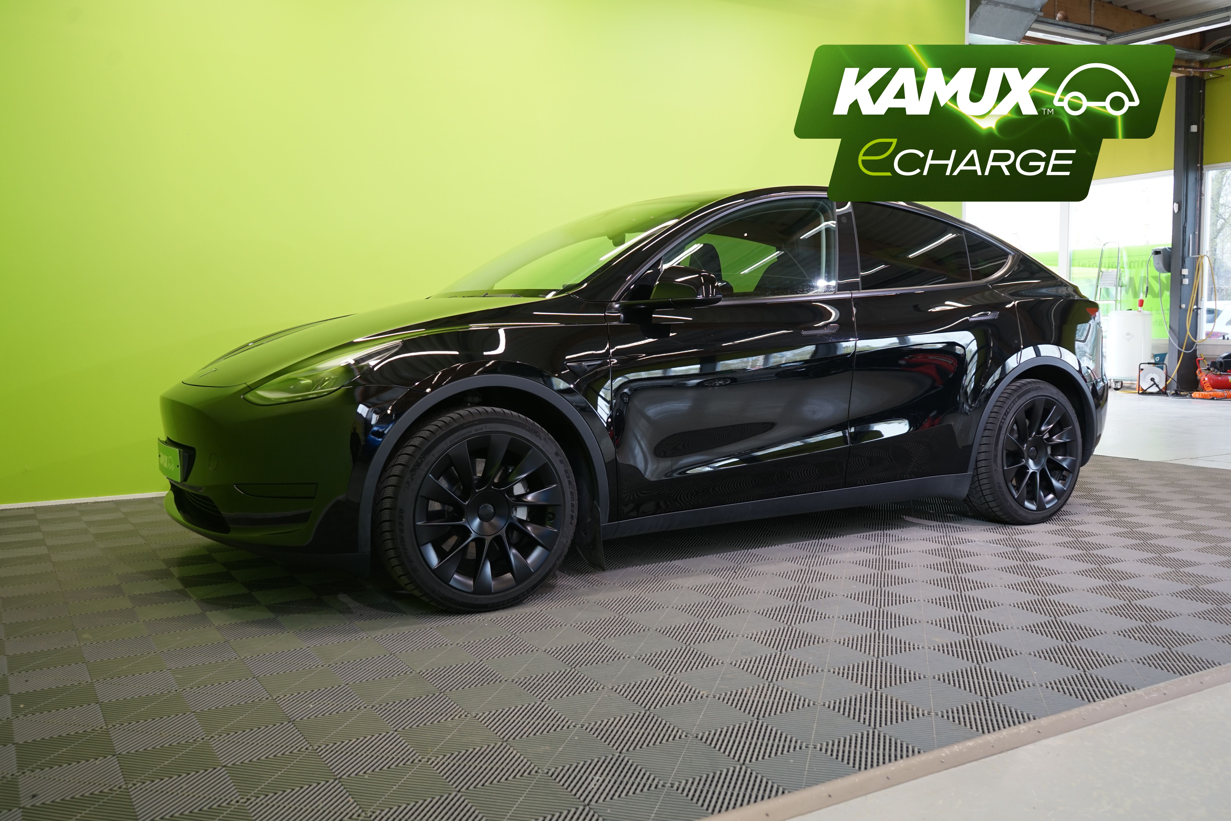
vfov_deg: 42.3
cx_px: 616
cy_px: 410
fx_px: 1060
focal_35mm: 31
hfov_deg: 60.3
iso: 500
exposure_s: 1/30
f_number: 5.6
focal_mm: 31
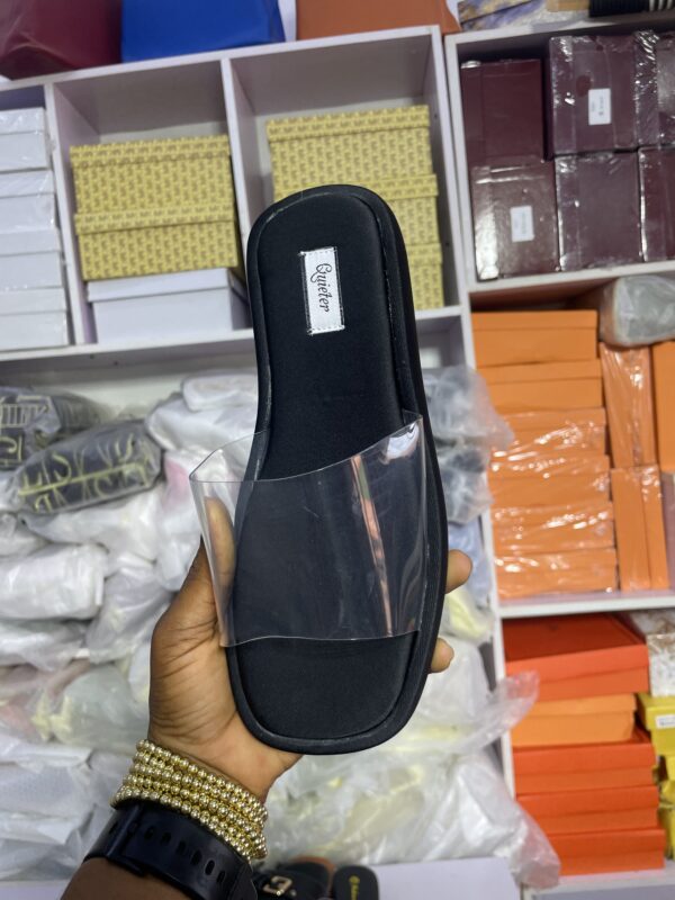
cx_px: 338
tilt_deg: -2.5
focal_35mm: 26
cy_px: 450
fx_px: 676
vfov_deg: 67.3
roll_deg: +7.2
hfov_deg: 53.1
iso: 32
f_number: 1.6
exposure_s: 1/145
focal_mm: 4.2
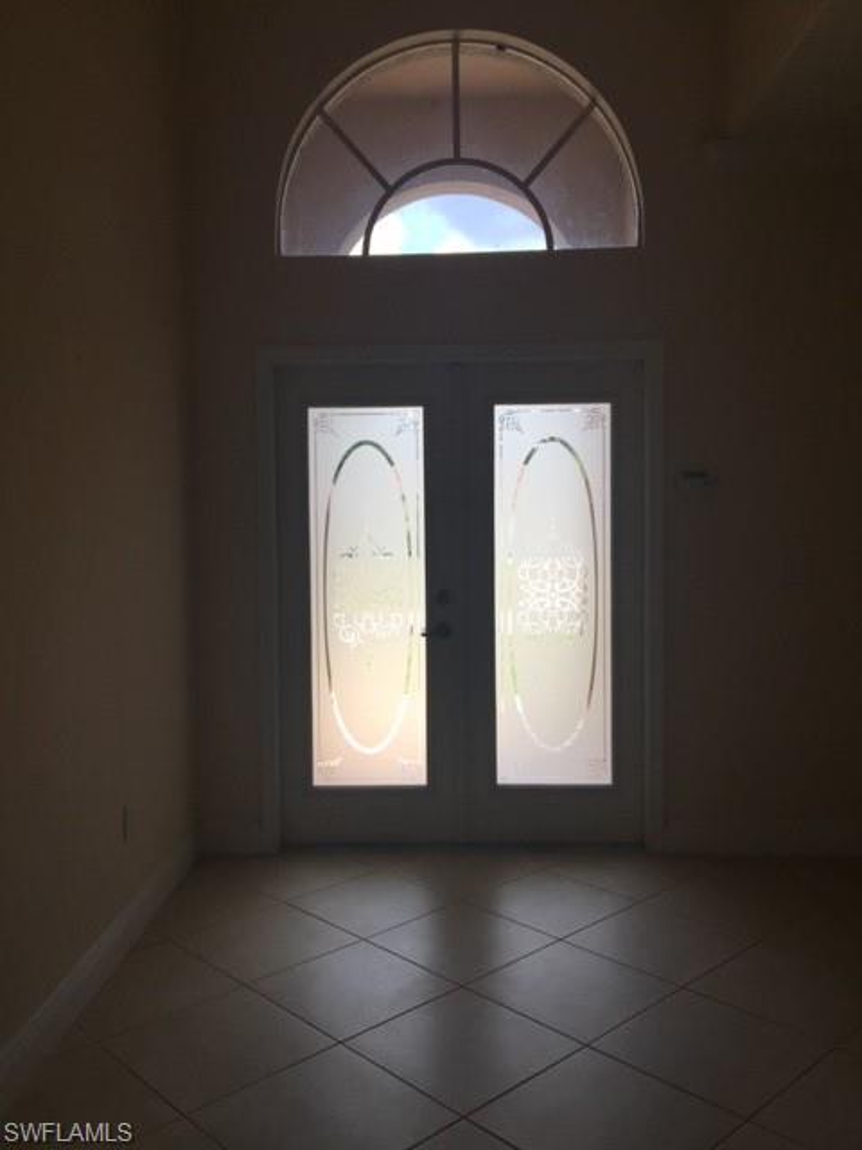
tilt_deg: -1.8
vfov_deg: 61.7
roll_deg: +0.4
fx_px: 963
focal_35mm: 29
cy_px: 575
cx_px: 431
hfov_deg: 48.2
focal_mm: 4.15
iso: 32
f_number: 2.2
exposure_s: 1/344
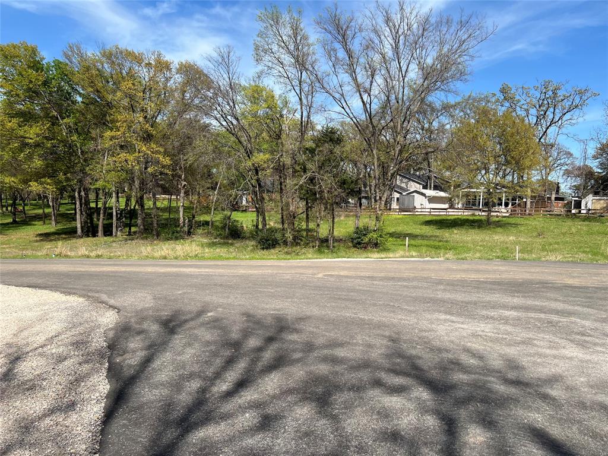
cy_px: 228
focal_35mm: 26
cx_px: 304
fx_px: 457
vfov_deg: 53.1
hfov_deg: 67.3
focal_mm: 5.7
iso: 50
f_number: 1.5
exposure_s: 1/3968
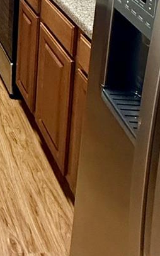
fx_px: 391
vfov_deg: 28.0
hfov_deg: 19.4
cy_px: -100
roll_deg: +0.4
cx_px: -97
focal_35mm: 56
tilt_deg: -9.6
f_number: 2.2
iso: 640
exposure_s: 1/60
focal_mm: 2.22
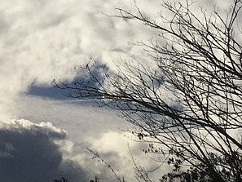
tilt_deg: +29.4
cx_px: -256
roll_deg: +0.6
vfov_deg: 8.5
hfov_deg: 11.3
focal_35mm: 156
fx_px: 1091
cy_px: -286
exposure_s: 1/6993
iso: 25
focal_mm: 4.15
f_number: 2.2
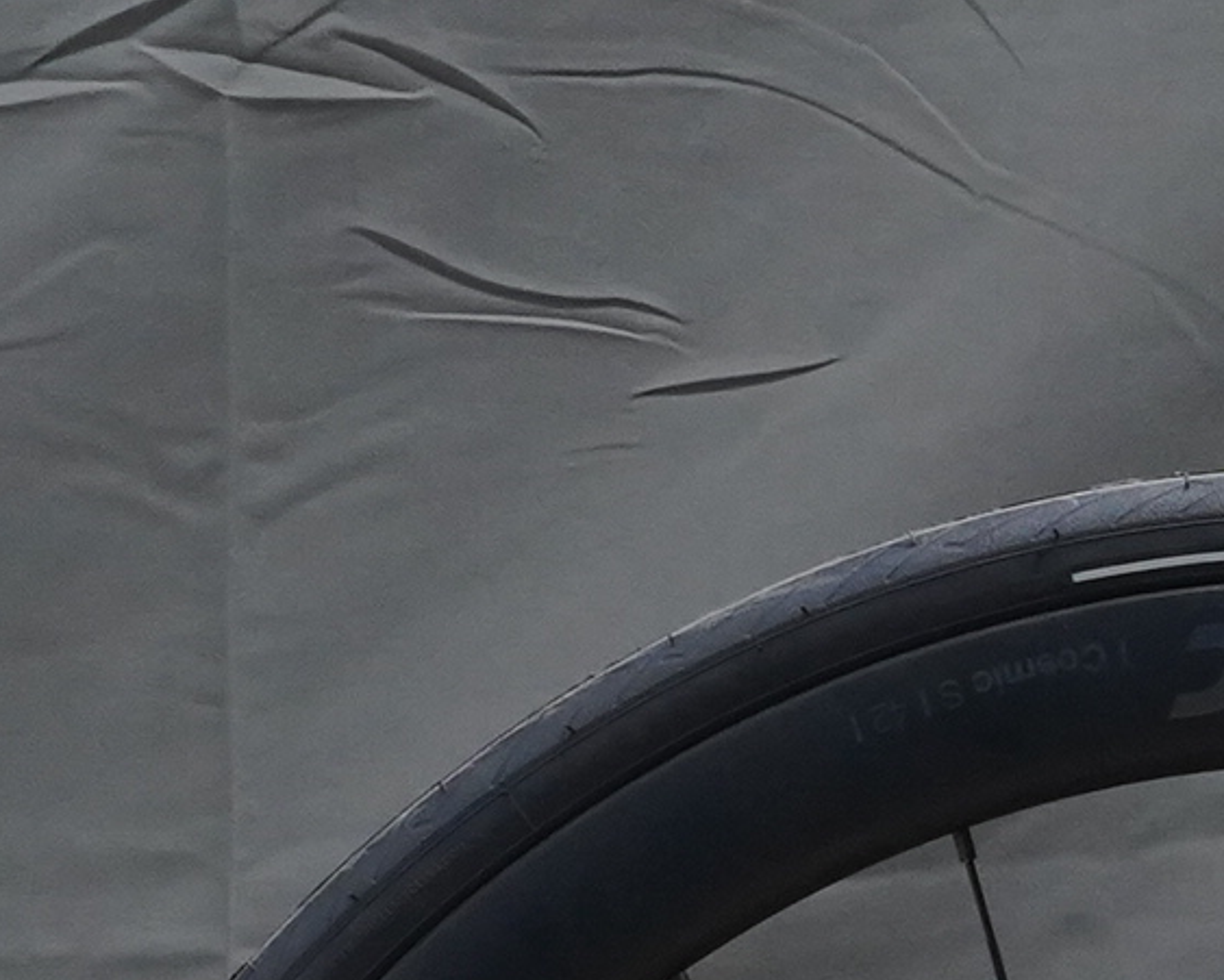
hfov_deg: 4.1
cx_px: 3429
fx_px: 16636
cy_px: 954
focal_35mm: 459
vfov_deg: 3.4
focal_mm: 70
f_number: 5
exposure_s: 1/160
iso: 2500
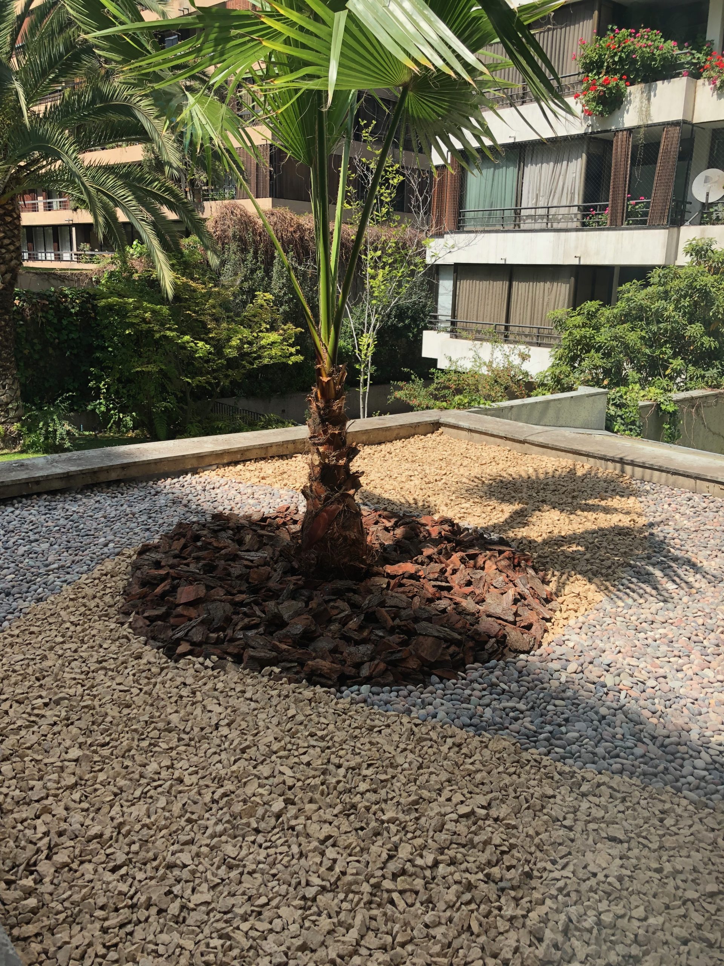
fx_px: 781
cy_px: 483
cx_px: 362
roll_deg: -0.3
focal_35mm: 28
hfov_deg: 49.7
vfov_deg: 63.4
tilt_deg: -14.1
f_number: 1.8
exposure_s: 1/685
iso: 20
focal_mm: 3.99
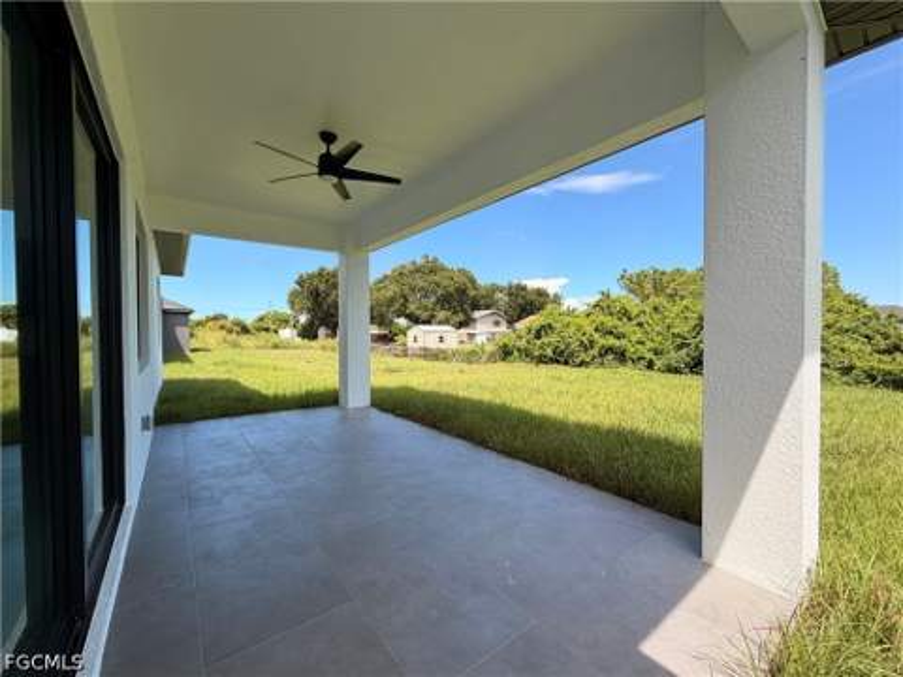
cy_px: 338
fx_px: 365
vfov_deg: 85.7
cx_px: 452
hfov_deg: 102.1
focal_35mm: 14
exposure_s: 1/770
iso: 40
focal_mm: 2.22
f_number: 2.2
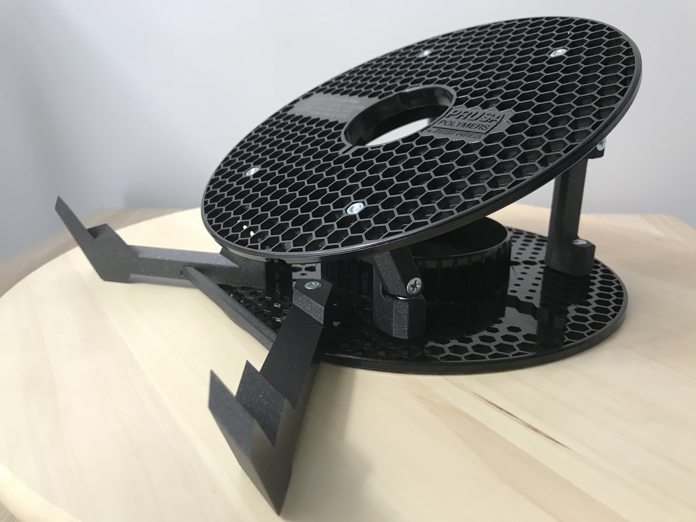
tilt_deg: -19.4
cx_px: 348
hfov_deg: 63.4
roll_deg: +0.9
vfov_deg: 49.7
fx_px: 563
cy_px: 261
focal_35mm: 28
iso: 40
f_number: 1.8
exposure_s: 1/15
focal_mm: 3.99
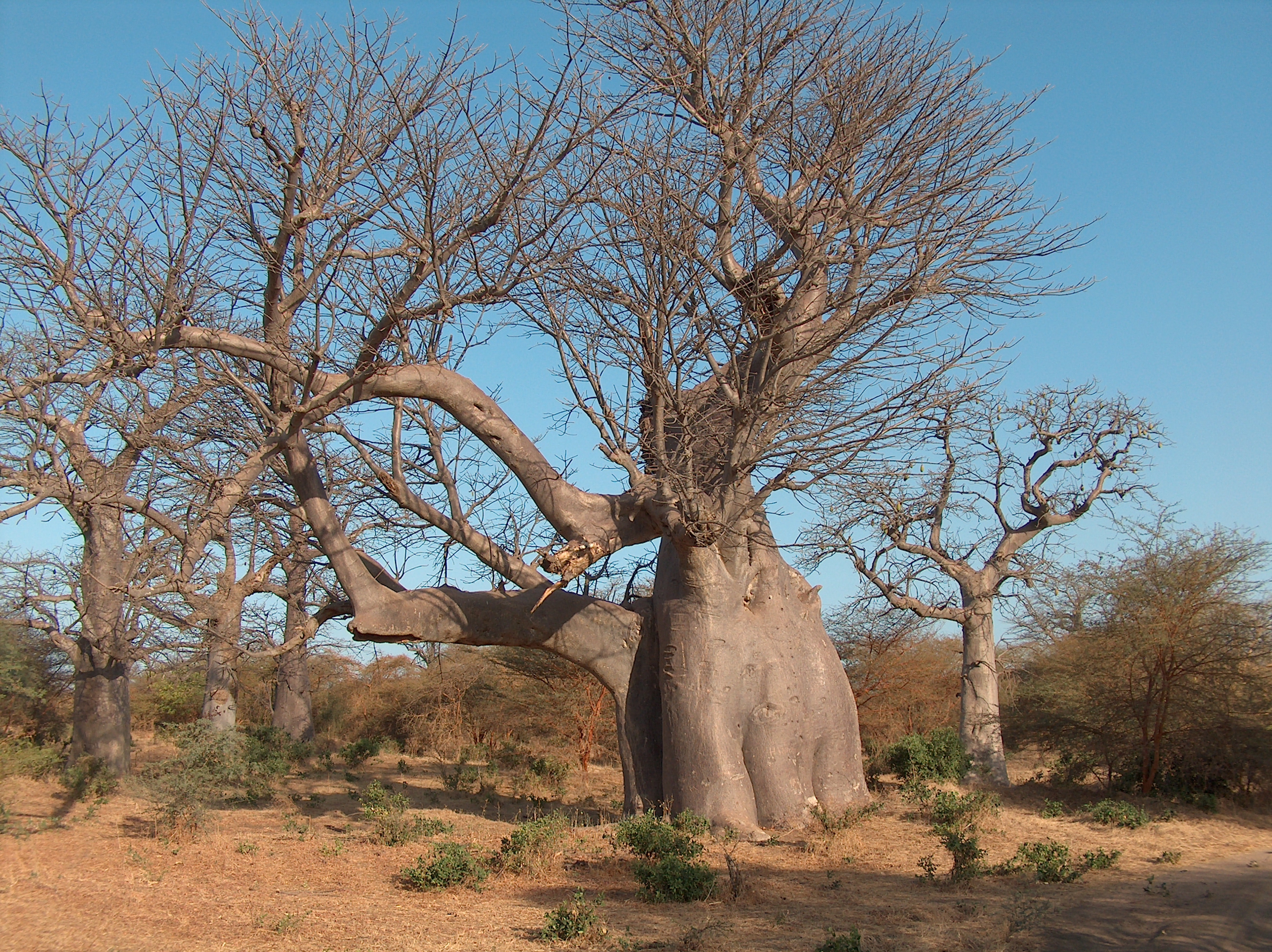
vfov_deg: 38.6
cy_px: 476
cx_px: 636
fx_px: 1359
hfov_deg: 50.2
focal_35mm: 37
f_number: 4
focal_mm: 7.6
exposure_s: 1/562
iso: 100
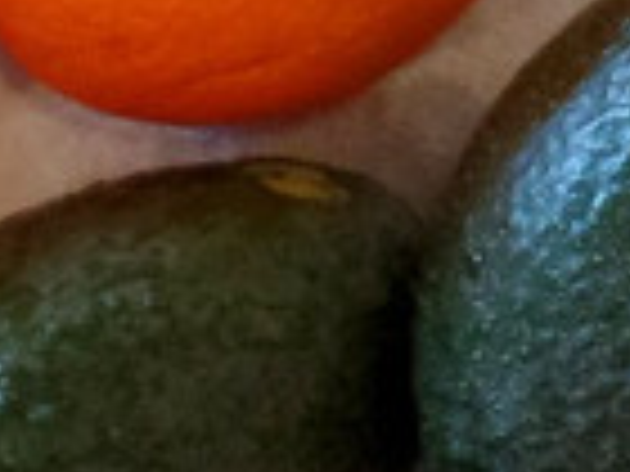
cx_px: 1096
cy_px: 1061
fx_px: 5842
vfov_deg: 4.5
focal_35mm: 321
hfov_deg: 6.1
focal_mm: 7.5
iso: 400
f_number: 3.2
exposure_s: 1/30
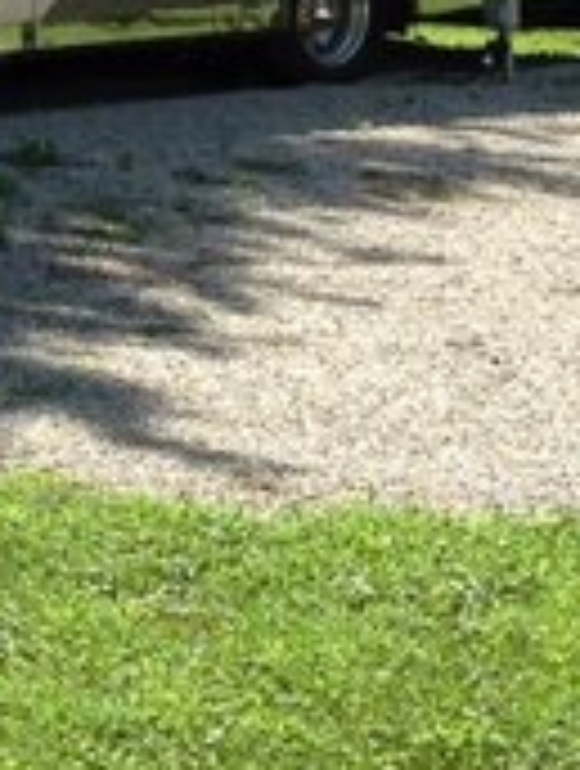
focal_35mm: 154
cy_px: -45
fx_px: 3428
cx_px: -225
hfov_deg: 9.5
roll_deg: +1.4
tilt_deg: -2.7
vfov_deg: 12.6
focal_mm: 4.12
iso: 50
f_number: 2.4
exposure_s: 1/678
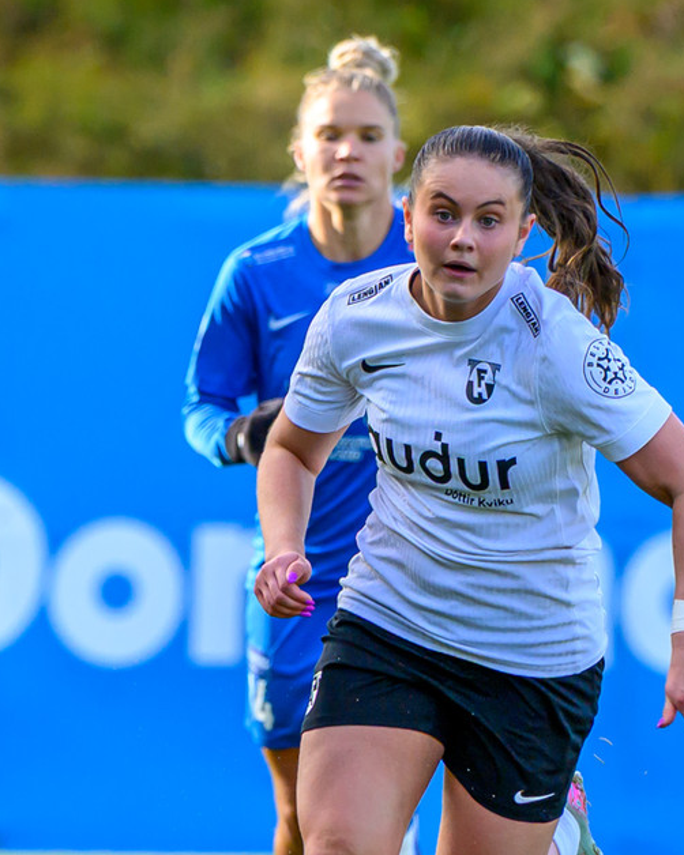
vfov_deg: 1.6
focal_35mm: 1245
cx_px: 612
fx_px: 31520
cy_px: 594
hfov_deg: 1.2
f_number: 6.3
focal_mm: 380
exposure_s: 1/1000
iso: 640
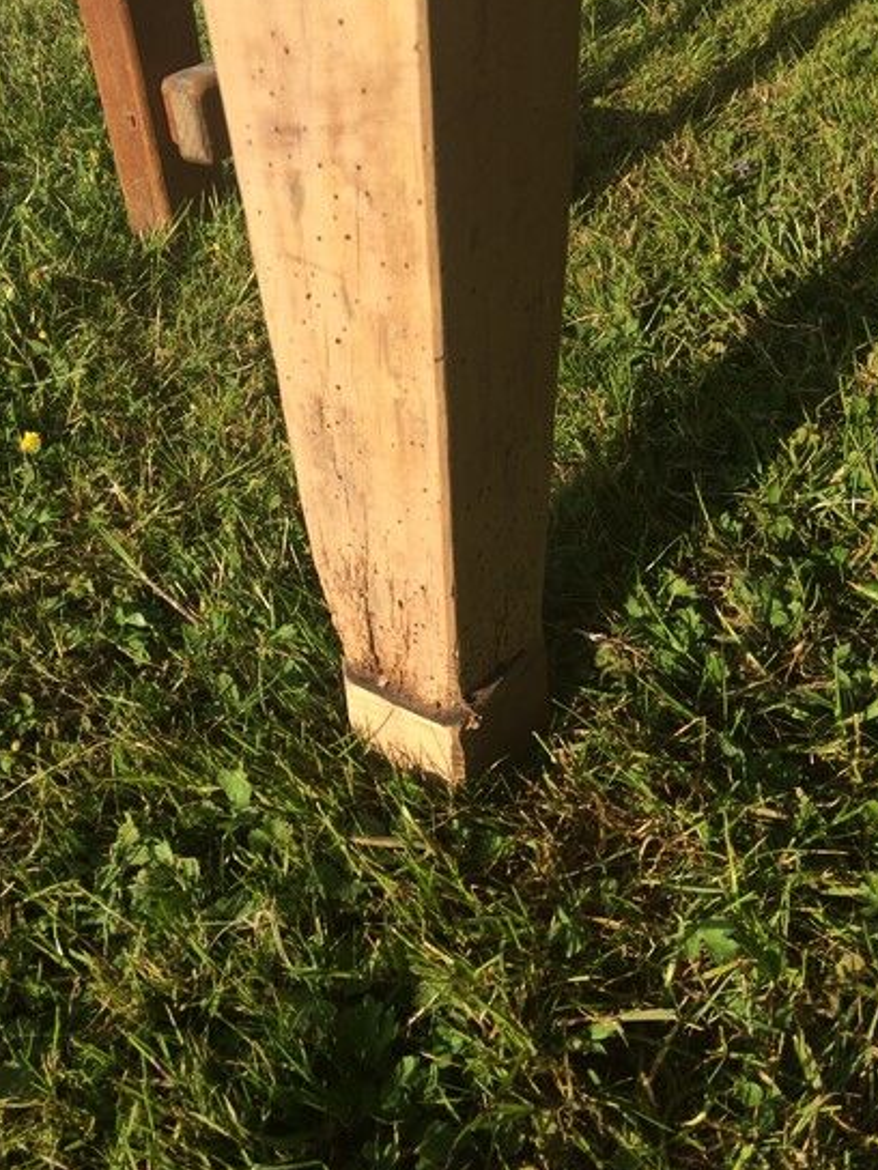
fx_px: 1082
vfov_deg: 56.8
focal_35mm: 32
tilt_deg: -43.5
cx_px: 426
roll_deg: +5.6
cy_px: 581
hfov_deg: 44.2
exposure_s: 1/1172
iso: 32
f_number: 2.2
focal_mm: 4.15
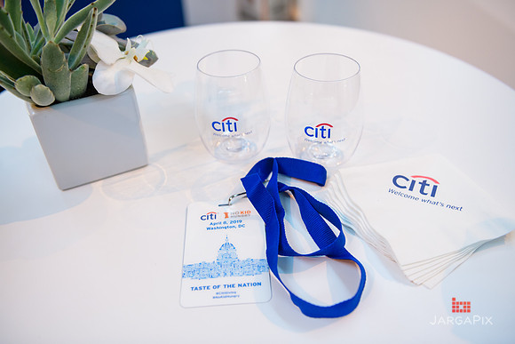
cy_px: 172
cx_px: 258
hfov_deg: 55.8
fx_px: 486
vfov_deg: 38.9
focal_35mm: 34
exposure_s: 1/125
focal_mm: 34
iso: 1250
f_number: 3.2
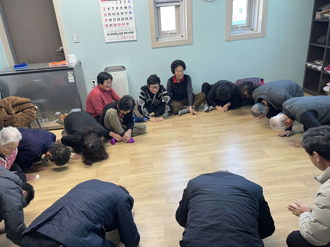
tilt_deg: -25.6
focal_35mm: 27
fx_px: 257
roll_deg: +4.6
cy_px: 126
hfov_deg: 65.3
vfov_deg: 51.3
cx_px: 161
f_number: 1.6
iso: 125
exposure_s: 1/60
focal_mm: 5.1
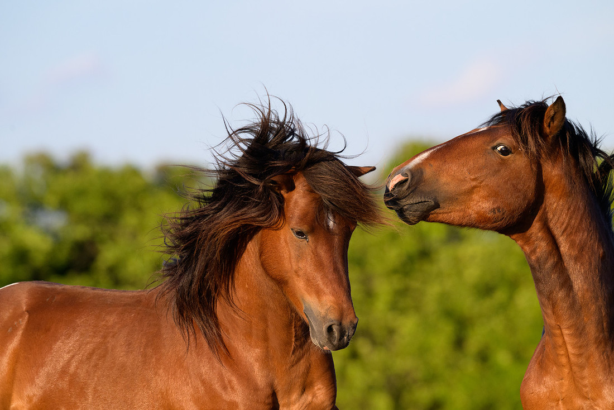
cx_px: 307
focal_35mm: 390
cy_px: 205
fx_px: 6653
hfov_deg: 5.3
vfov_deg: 3.5
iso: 1400
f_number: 7.1
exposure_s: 1/2000
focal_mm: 390
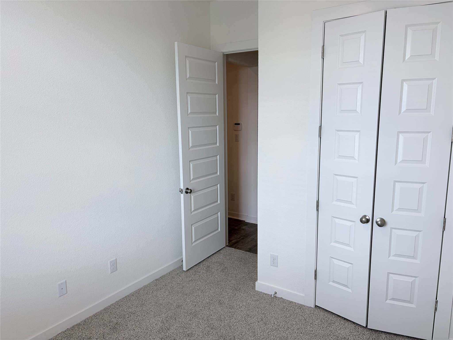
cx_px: 226
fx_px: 340
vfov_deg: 53.1
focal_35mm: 26
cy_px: 170
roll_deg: +1.5
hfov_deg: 67.3
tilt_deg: -8.9
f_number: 1.6
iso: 32
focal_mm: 5.96
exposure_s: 1/120
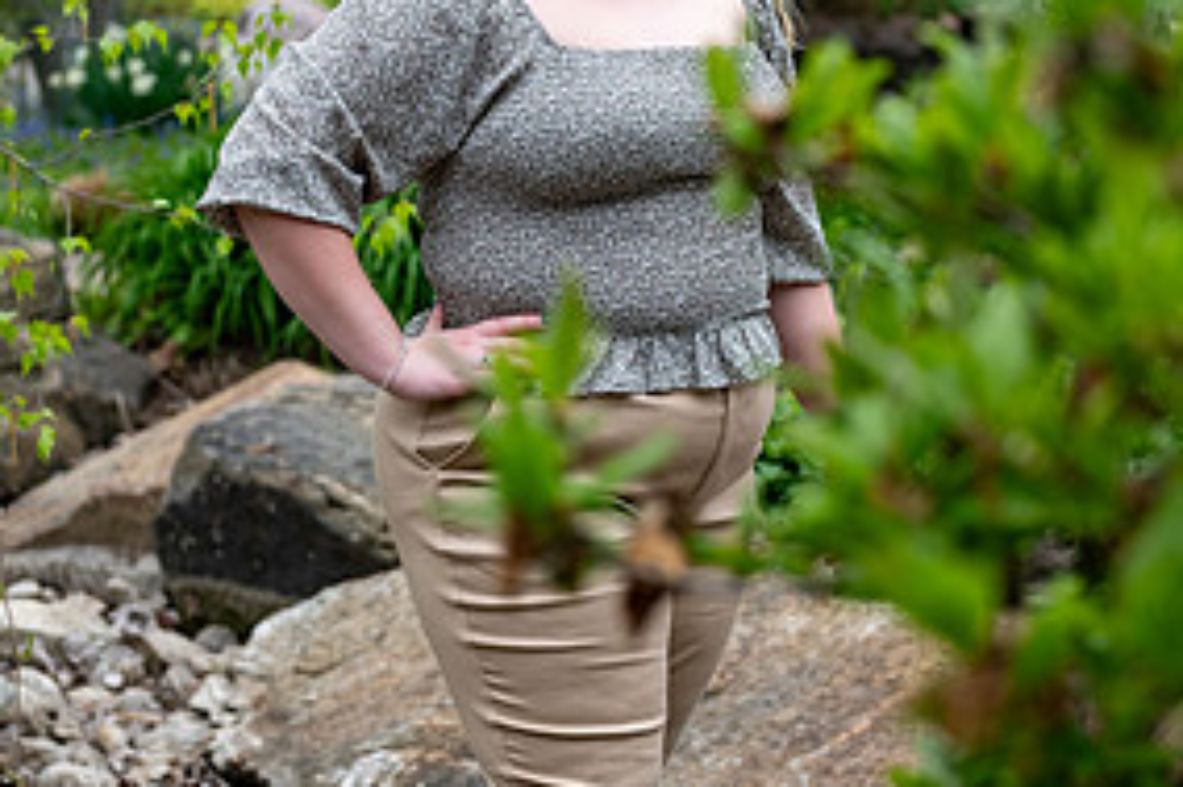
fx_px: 3908
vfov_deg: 11.5
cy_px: 329
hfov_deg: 17.2
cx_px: 600
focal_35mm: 119
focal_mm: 50
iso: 250
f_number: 2.8
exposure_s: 1/500
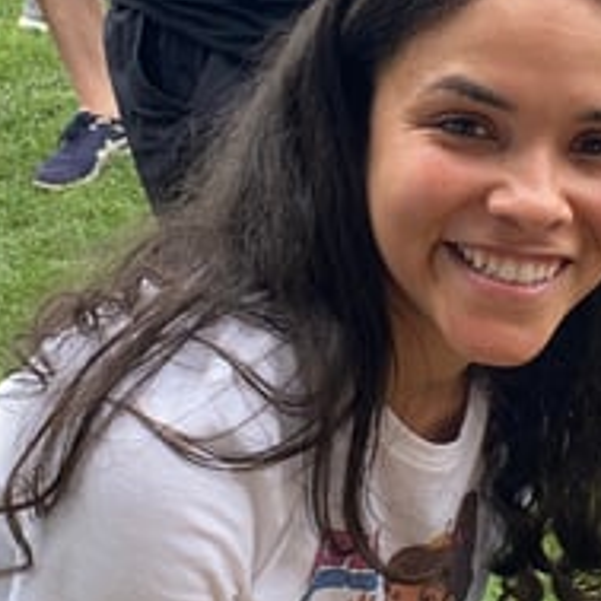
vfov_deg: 19.2
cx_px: 366
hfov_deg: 19.3
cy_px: 213
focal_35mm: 90
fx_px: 1768
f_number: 2.2
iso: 25
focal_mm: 2.71
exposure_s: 1/122
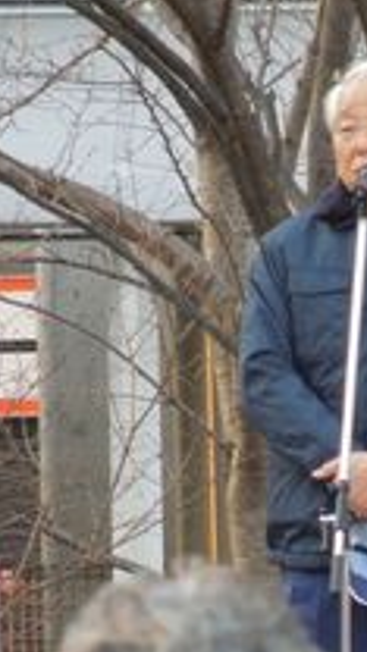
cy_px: 390
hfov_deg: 1.7
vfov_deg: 3.0
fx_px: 12387
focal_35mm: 716
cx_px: 326
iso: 400
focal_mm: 63
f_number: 5.9
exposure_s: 1/40
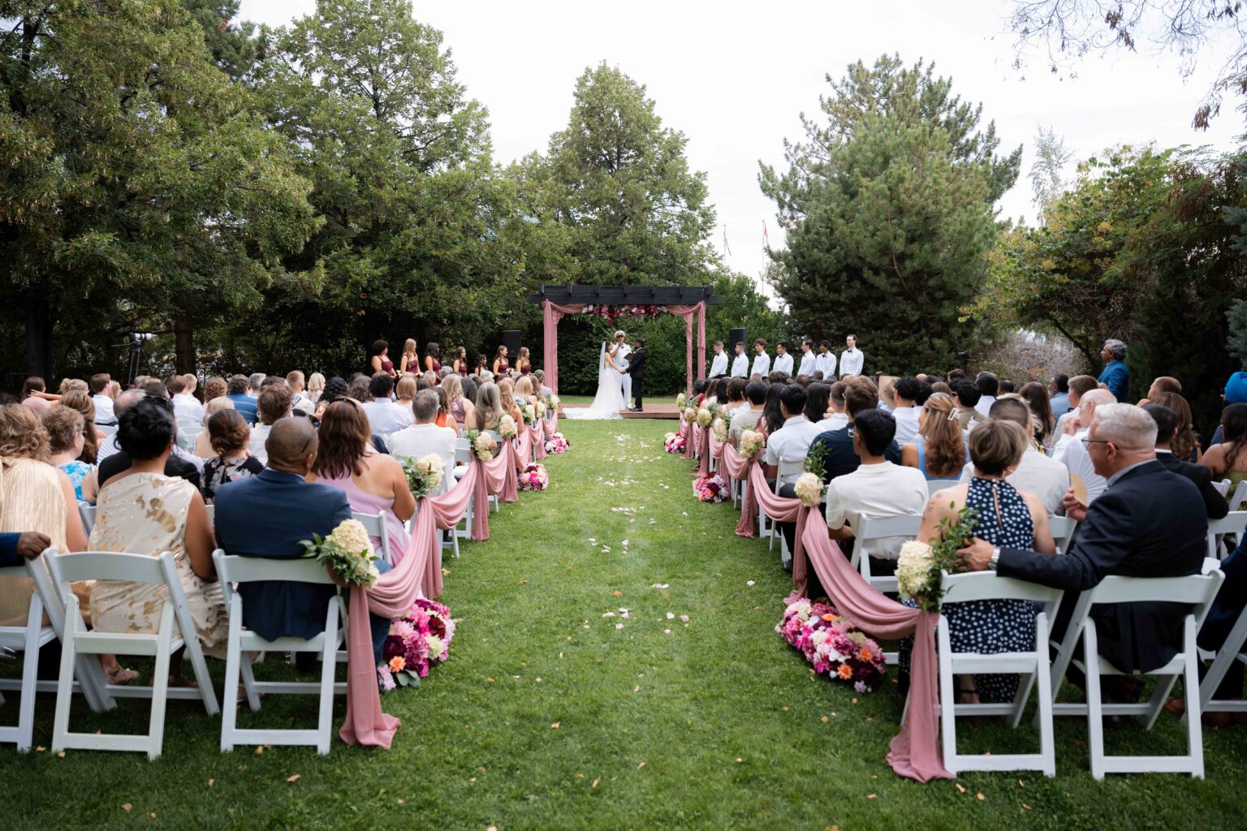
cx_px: 624
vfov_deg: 53.1
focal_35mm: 24
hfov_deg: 73.7
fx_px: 831
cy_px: 416
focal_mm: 24
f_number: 4
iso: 100
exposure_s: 1/125
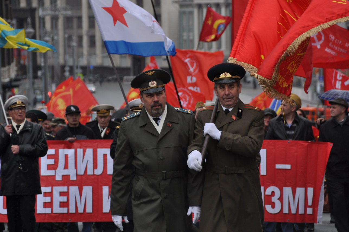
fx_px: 2687
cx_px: 174
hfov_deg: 7.4
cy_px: 116
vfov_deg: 4.9
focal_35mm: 278
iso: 200
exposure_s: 1/500
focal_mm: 185
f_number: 6
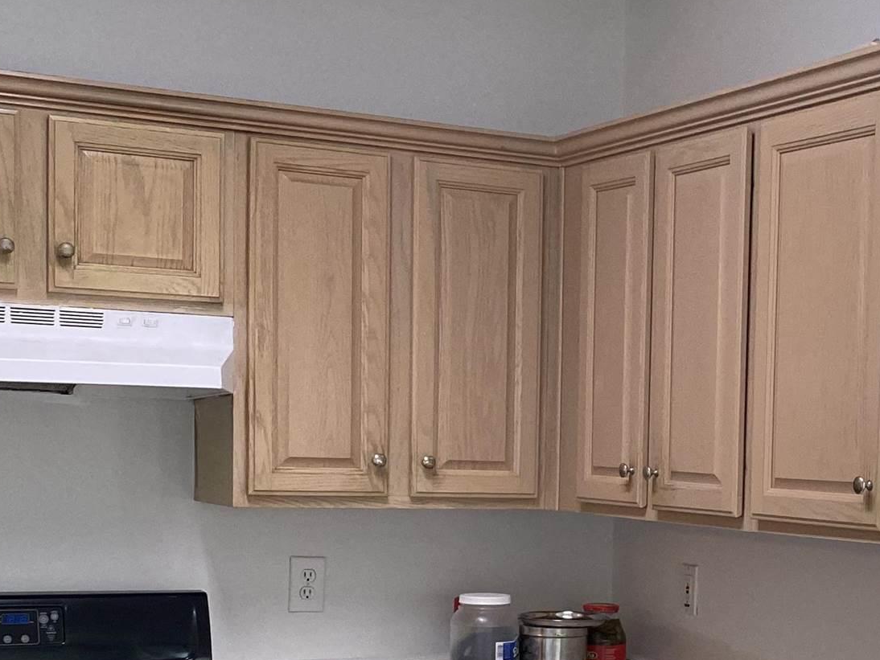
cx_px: 748
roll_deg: -1.2
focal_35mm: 73
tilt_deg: -4.8
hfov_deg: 26.0
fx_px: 1856
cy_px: 607
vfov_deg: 19.8
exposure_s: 1/120
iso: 125
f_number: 1.8
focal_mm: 4.25
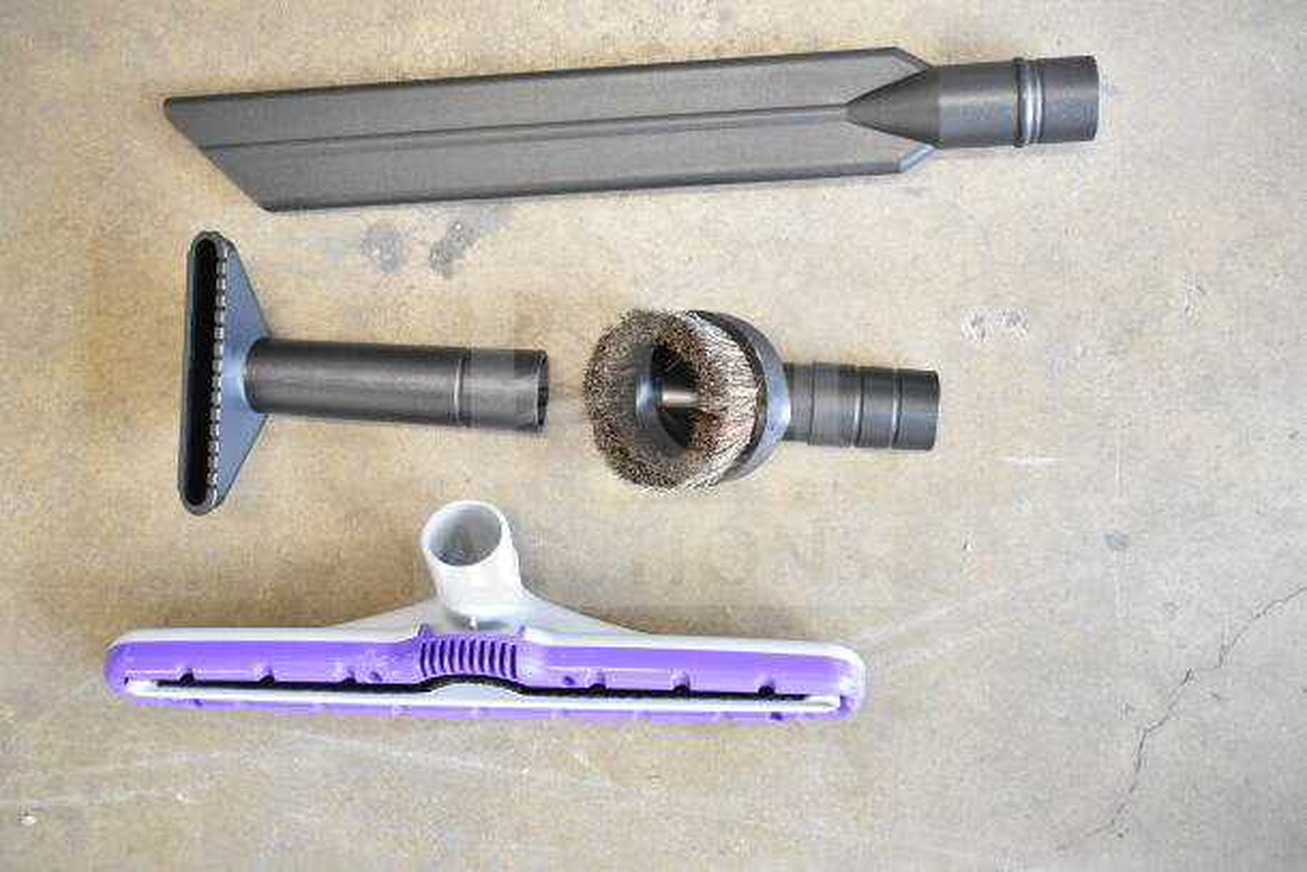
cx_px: 654
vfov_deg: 33.0
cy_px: 436
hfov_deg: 47.9
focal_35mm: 40
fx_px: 1471
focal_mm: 27
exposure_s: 1/40
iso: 1600
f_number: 4
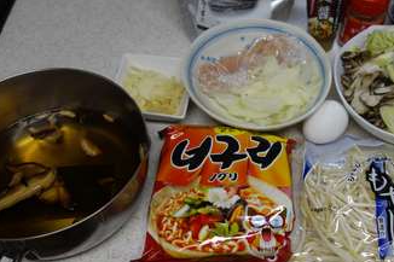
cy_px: 142
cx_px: 260
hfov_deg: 44.8
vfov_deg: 31.1
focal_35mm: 43
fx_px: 470
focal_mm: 10.4
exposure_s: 1/60
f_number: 1.8
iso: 125
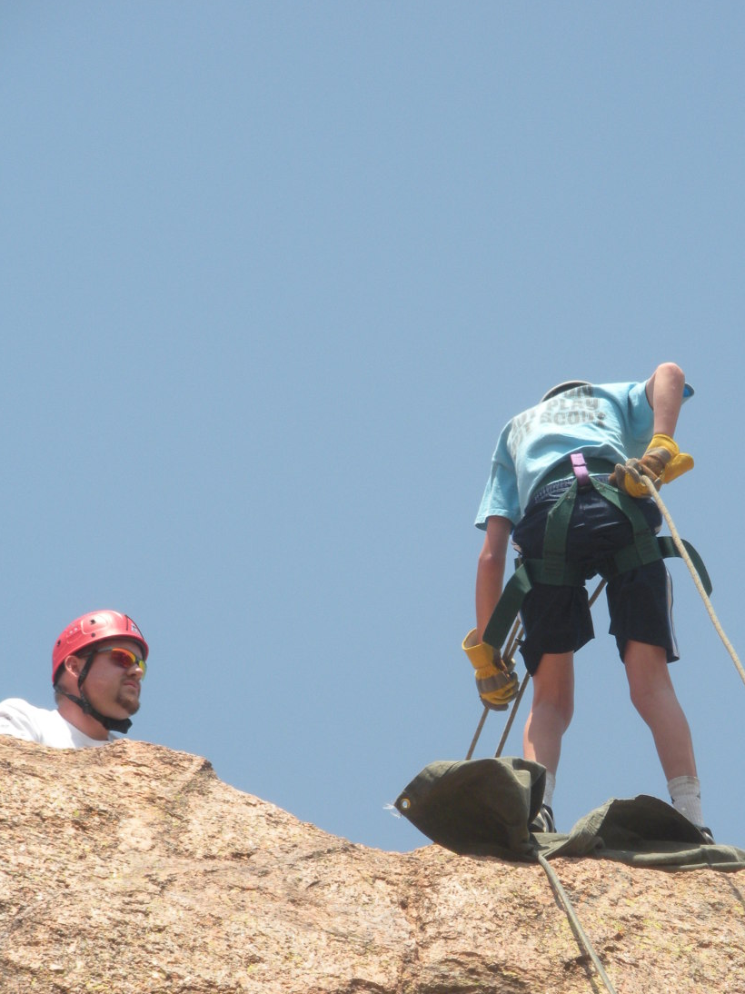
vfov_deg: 10.6
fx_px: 5339
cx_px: 432
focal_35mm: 186
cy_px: 538
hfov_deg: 8.0
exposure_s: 1/347
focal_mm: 26
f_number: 5.4
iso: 88
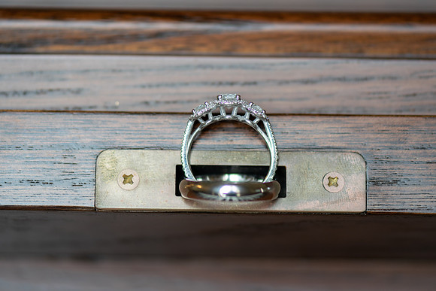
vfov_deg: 8.7
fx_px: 1908
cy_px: 146
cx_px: 218
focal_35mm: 158
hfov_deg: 13.0
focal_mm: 105
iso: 125
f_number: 3.2
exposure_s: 1/125
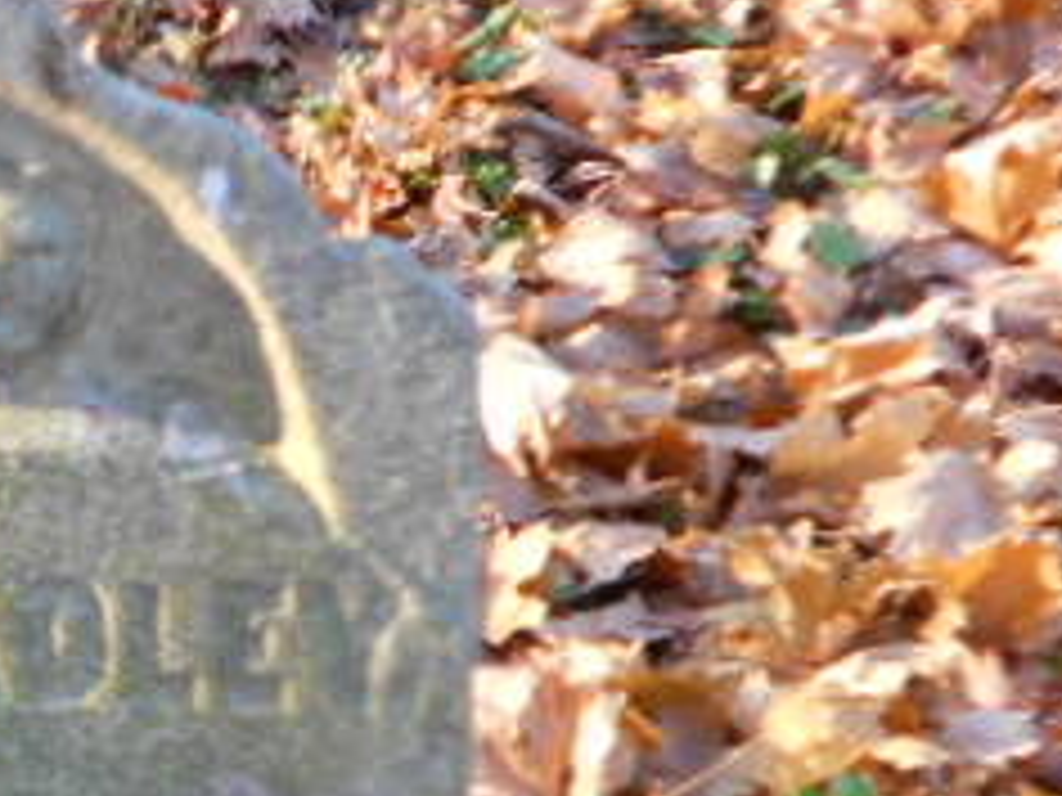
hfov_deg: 14.2
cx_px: -346
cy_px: 693
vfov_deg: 11.1
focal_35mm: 133
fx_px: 4080
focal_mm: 8.8
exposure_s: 1/25
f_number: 4.5
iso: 80
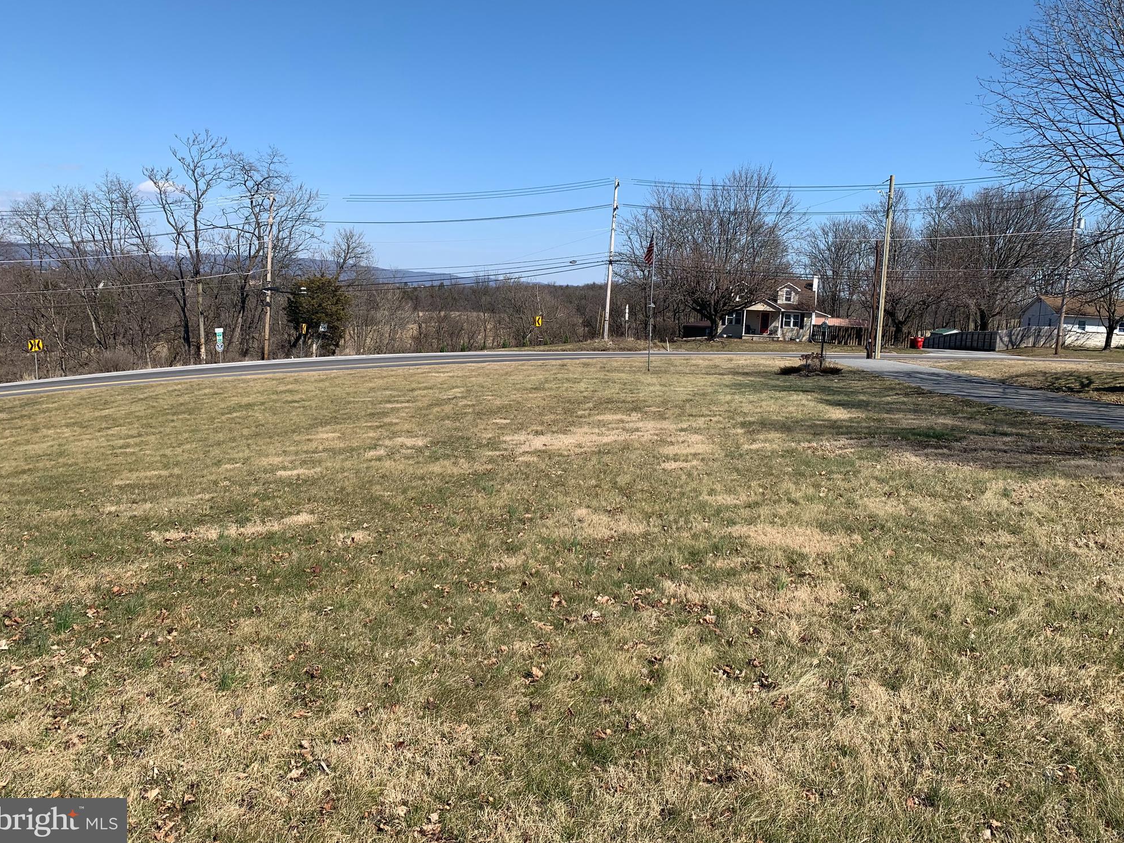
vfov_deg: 51.3
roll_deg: -2.6
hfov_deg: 65.3
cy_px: 407
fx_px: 877
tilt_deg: -2.4
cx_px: 568
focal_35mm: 27
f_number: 1.8
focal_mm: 4.25
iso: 25
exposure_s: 1/2481
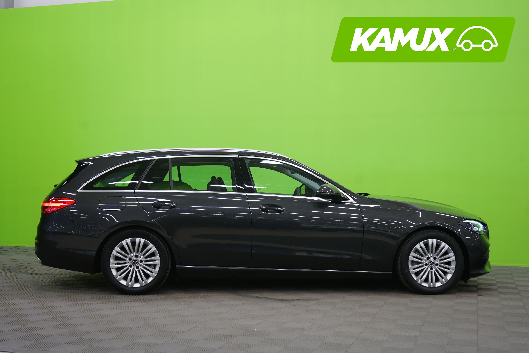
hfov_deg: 44.5
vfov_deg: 30.5
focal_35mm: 44
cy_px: 176
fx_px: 647
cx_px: 264
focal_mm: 44
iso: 400
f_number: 5
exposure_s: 1/8
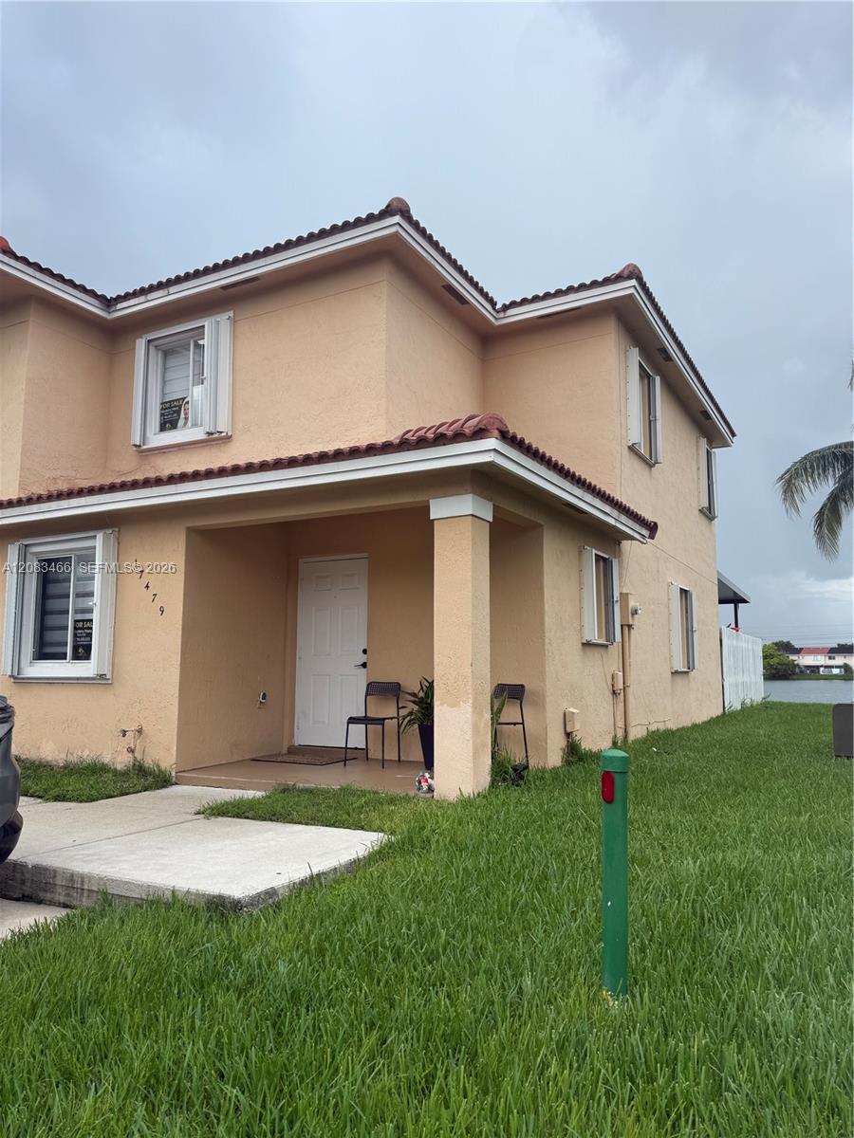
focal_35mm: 24
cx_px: 427
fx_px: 789
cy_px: 569
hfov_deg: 56.8
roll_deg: -0.7
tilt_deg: +6.3
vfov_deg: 71.6
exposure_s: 1/3279
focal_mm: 6.76
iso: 80
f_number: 1.78
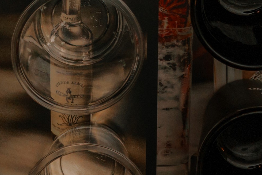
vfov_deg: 7.8
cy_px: -107
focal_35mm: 173
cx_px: 144
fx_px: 1259
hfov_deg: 11.9
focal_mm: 28
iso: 250
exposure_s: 1/200
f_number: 7.1
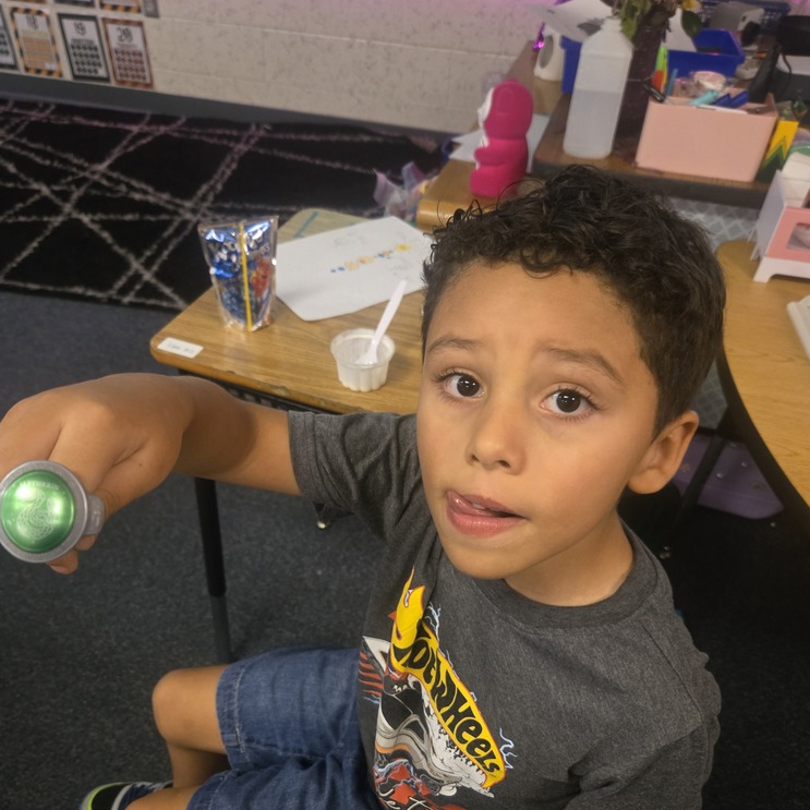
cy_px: 517
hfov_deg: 57.3
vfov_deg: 56.5
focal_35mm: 28
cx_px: 410
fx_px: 741
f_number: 1.8
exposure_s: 1/30
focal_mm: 5.4
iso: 640
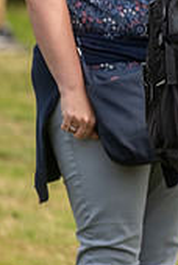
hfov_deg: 1.1
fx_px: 9100
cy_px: 10
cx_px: 484
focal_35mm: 1232
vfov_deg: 1.7
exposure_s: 1/640
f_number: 5.6
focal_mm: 300
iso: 200
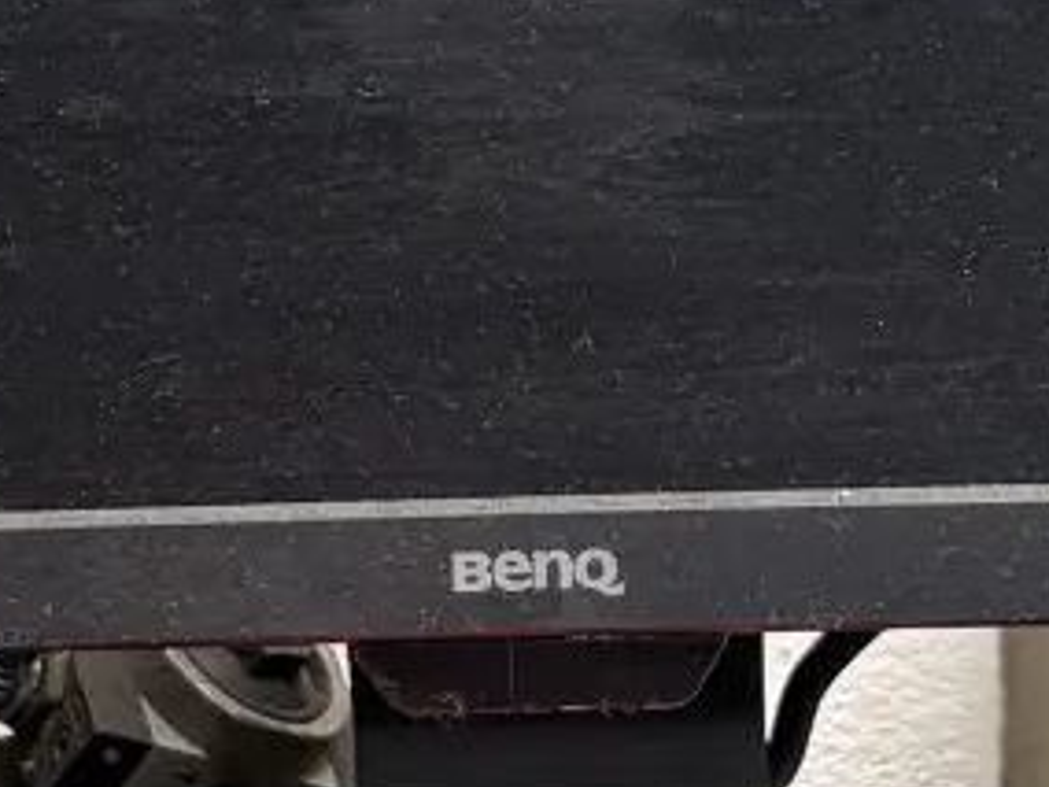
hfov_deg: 11.2
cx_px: 536
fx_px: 5333
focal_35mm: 176
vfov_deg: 8.4
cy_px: -48
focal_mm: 5.96
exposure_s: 1/121
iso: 125
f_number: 1.6
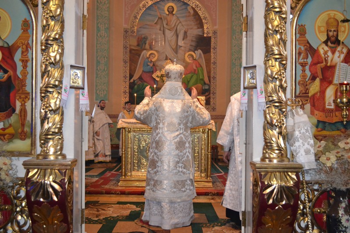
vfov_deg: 30.8
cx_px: 175
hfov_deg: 45.0
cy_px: 116
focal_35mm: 44
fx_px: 423
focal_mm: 29
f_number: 4.5
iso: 3200
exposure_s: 1/60
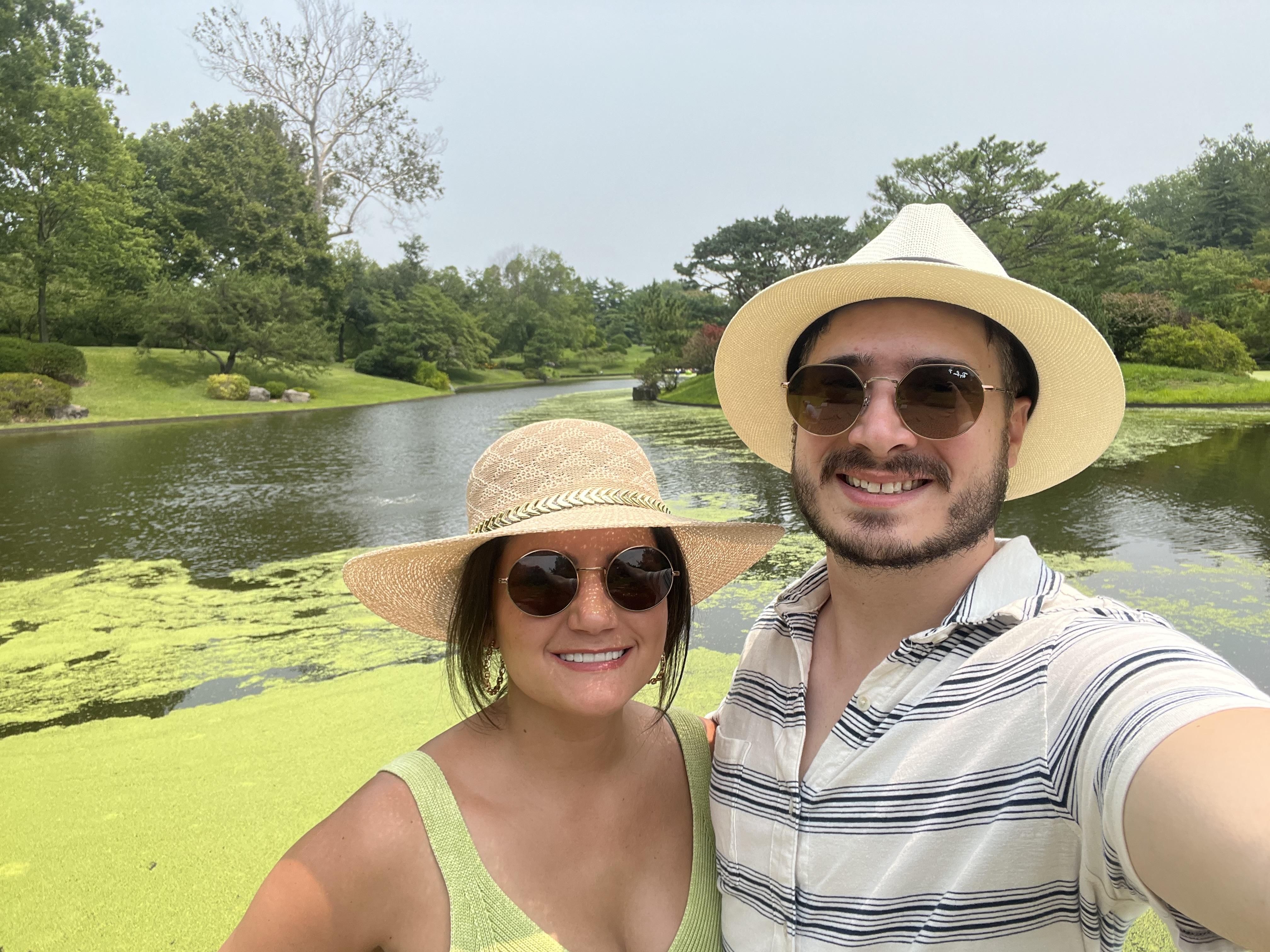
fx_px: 844
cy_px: 476
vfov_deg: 58.9
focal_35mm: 23
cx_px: 635
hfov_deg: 73.9
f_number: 2.2
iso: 32
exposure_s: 1/575
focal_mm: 2.71
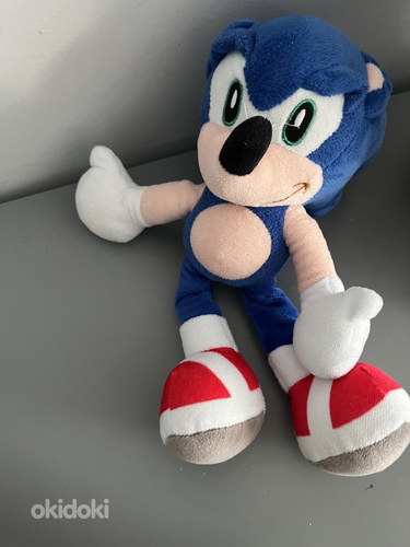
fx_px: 411
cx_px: 205
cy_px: 274
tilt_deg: -69.0
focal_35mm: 26
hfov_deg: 53.1
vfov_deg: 67.3
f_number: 1.6
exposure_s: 1/41
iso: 500
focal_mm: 5.1
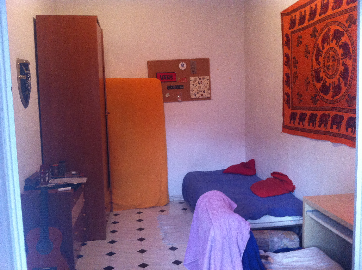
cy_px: 135
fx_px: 365
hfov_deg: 52.7
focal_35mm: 35
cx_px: 181
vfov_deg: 40.6
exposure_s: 1/15
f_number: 2.8
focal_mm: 3.85
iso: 250
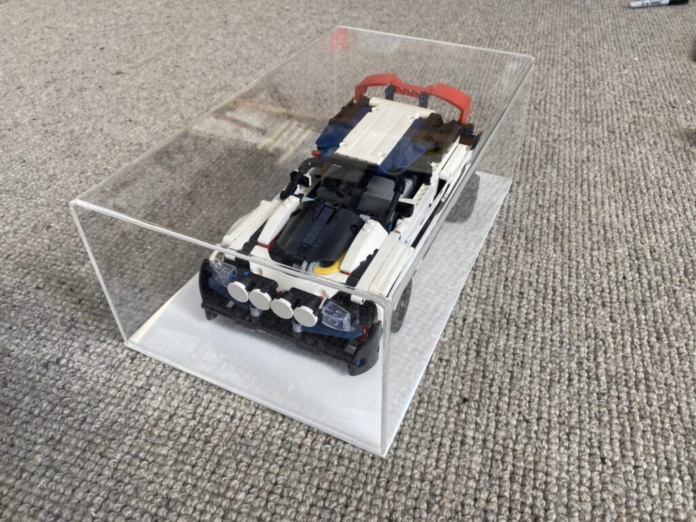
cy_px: 261
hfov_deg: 67.3
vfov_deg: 53.1
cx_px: 348
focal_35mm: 26
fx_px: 523
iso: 32
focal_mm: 4.25
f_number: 1.8
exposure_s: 1/389
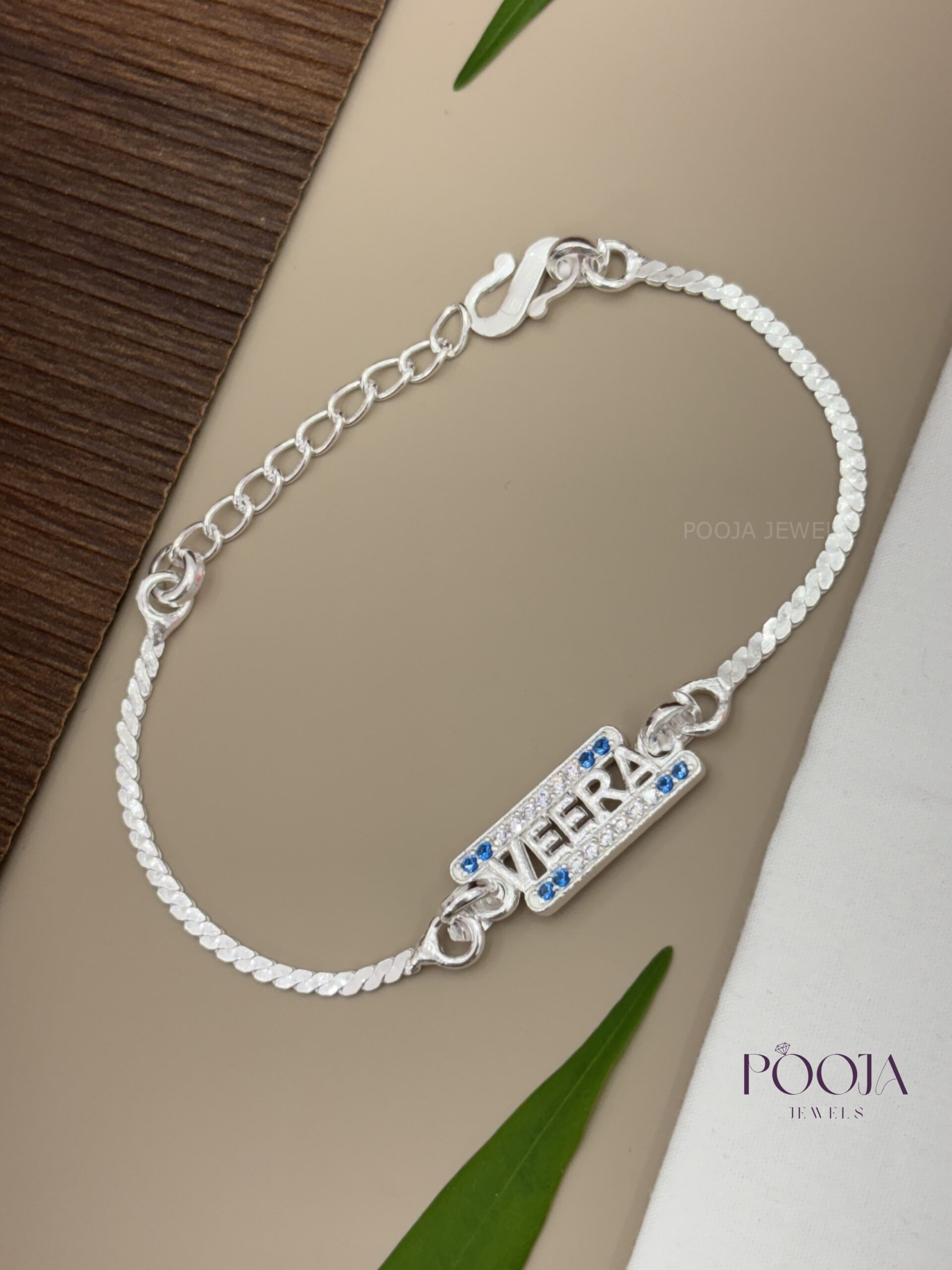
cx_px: 476
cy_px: 635
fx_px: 1907
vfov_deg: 36.8
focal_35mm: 52
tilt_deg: -69.6
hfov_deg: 28.0
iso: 32
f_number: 1.6
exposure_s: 1/219
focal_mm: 5.96
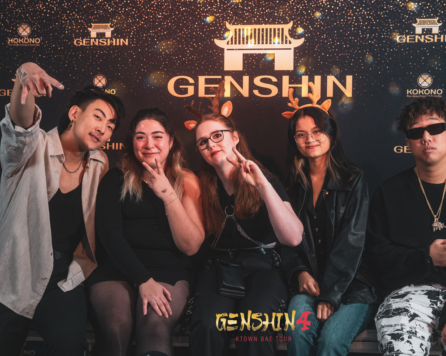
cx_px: 243
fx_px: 713
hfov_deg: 34.7
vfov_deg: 28.1
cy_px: 176
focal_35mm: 54
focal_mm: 42.5
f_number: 4
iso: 1250
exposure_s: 1/125
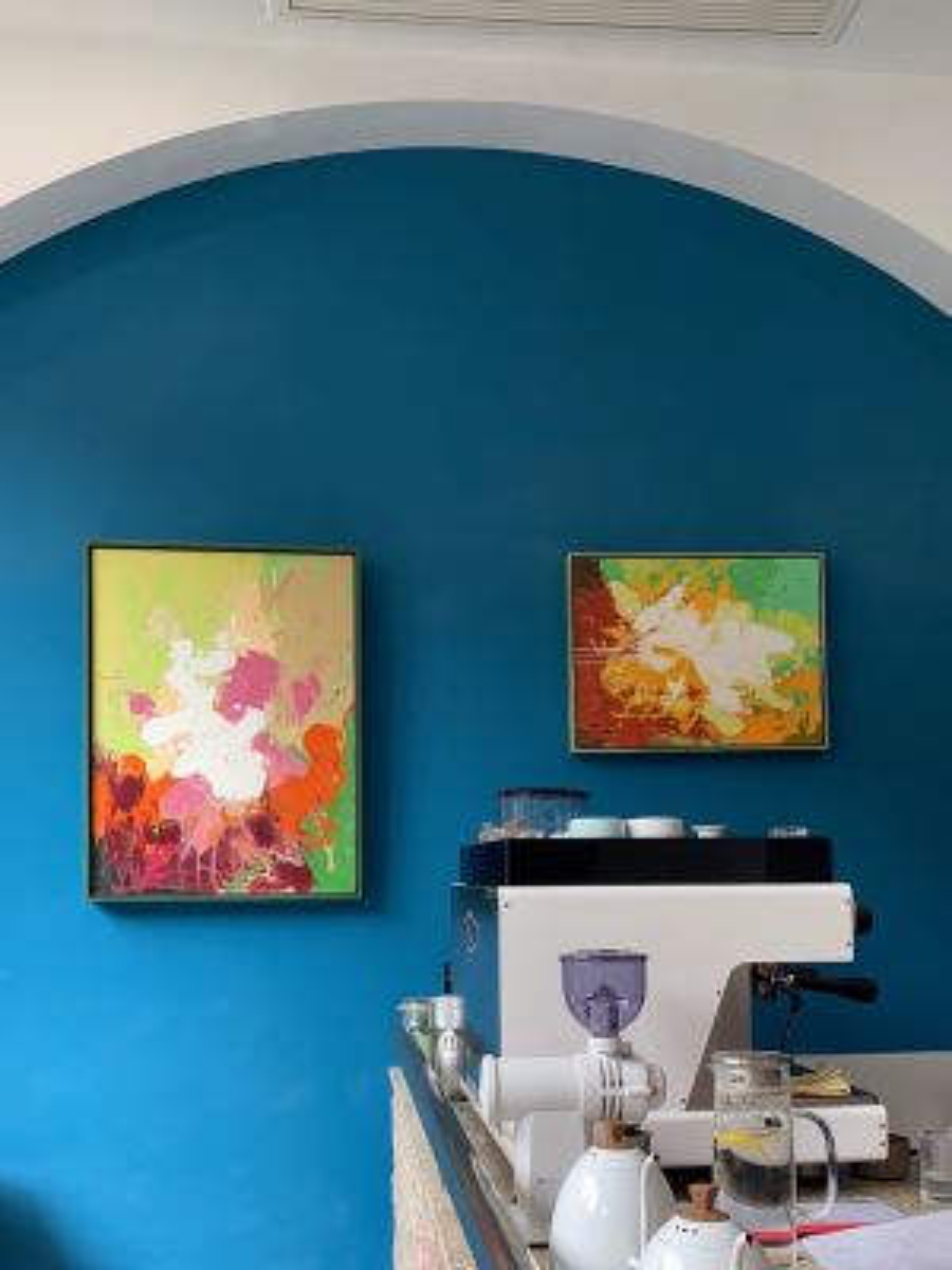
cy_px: 635
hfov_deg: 24.4
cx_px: 476
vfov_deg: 32.2
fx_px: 2200
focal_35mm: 60
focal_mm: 4.25
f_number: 1.8
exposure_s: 1/73
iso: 32
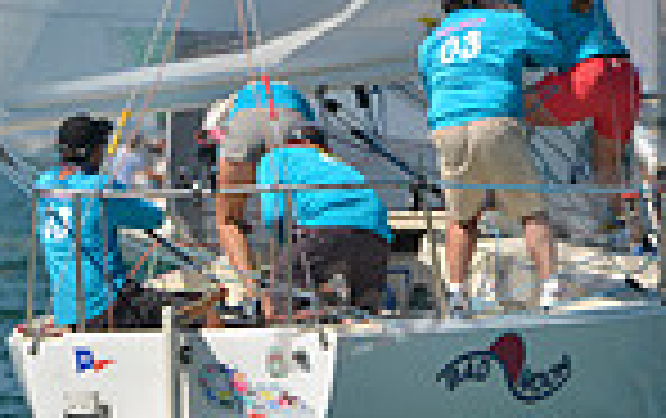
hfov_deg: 1.3
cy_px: -38
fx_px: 29049
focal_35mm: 1598
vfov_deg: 0.8
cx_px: 1134
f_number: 6.3
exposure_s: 1/1250
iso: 200
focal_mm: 400
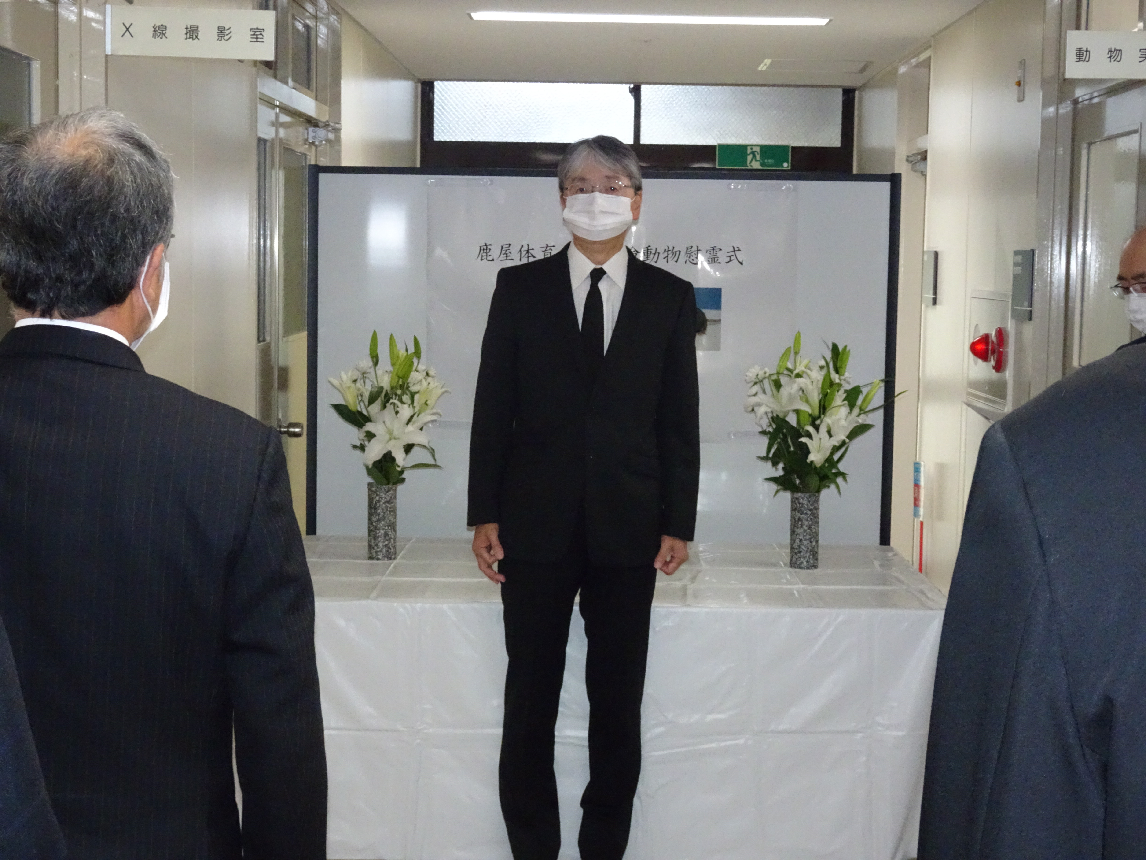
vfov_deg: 23.7
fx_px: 2053
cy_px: 430
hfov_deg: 31.2
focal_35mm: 62
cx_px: 573
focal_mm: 10.59
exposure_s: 1/60
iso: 1250
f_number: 4.5
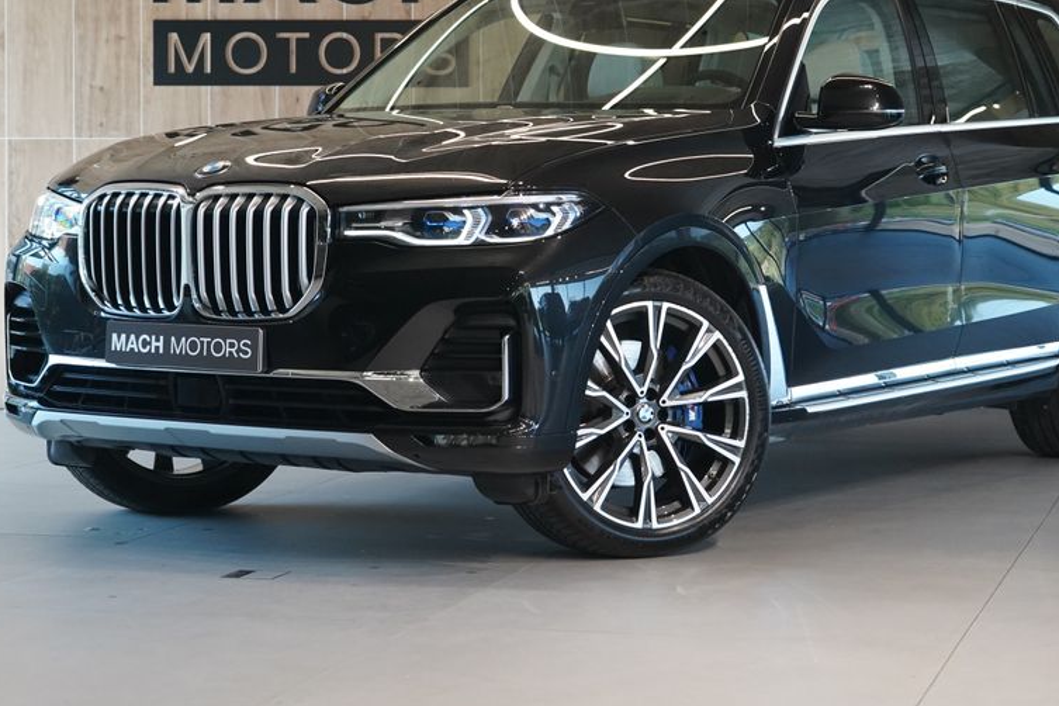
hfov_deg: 23.4
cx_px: 589
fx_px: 2559
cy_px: 231
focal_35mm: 87
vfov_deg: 15.7
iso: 4000
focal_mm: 64
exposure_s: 1/160
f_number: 5.6
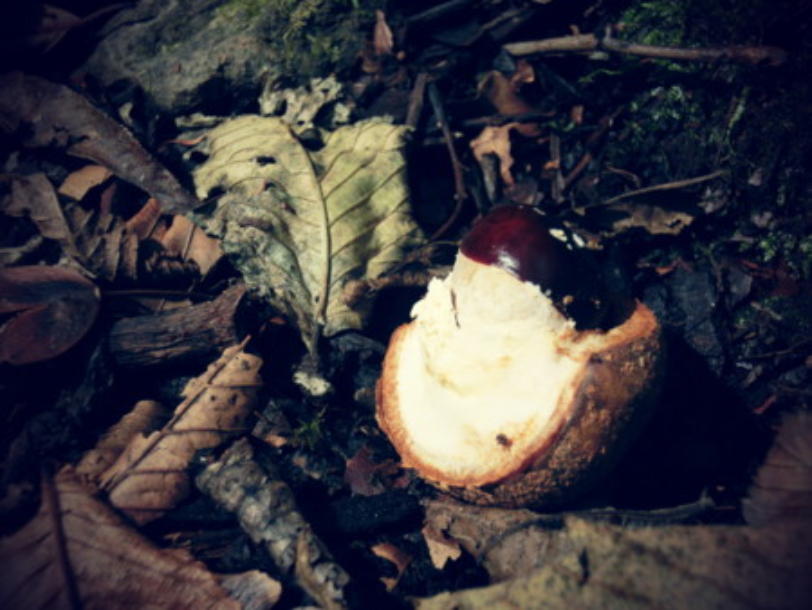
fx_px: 1338
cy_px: 305
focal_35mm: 57
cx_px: 406
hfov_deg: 33.8
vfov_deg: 25.7
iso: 80
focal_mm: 10.11
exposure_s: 1/200
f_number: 4.5
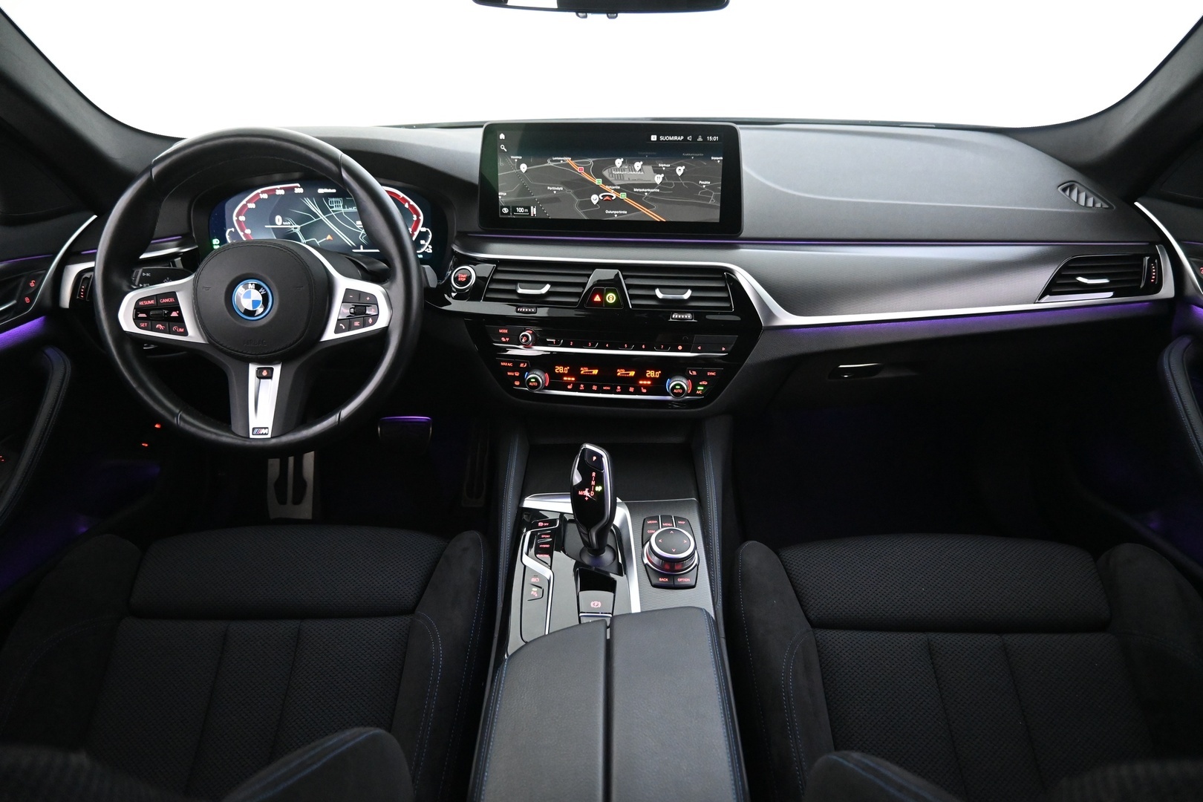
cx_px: 602
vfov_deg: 53.1
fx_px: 802
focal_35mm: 24
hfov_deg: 73.7
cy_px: 401
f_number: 3.5
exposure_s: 1/25
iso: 4500
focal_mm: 16
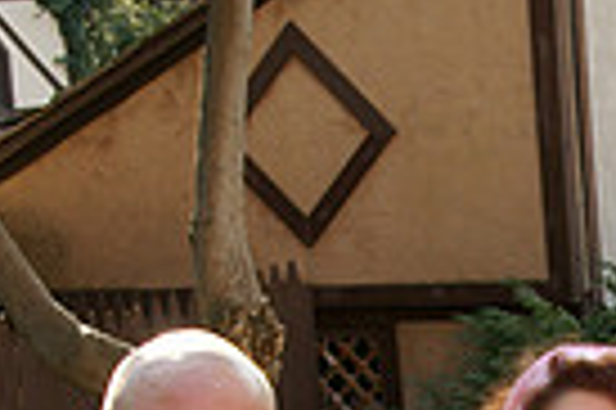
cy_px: 863
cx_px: 832
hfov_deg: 11.2
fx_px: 3042
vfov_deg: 7.4
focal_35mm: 178
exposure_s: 1/160
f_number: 7.1
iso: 400
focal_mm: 28
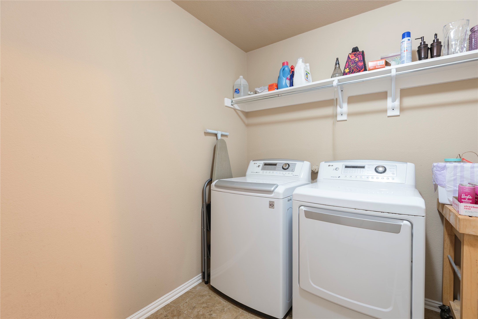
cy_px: 160
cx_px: 239
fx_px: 212
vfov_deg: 73.8
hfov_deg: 96.7
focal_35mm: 16
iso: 100
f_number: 7.1
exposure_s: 4
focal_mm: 16
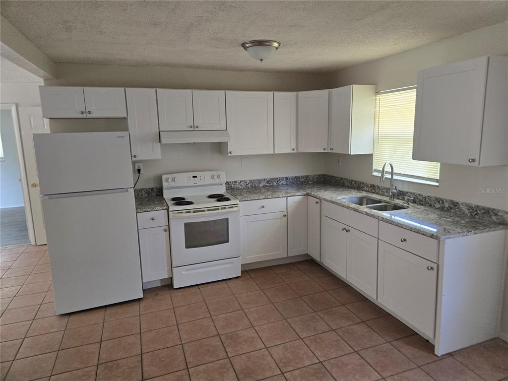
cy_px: 190
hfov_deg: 73.9
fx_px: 338
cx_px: 254
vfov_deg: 58.9
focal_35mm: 23
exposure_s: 1/120
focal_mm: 5.4
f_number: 1.8
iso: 320
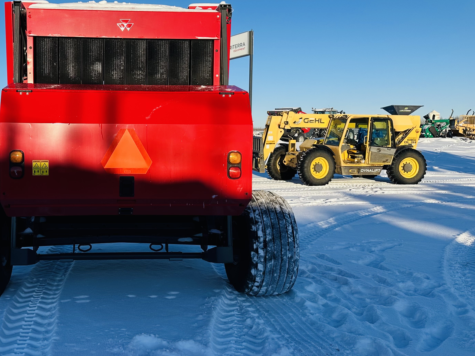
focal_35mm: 35
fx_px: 480
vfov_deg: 40.7
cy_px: 168
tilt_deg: -4.5
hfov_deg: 50.8
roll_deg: +1.0
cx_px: 130
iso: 80
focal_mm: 6.86
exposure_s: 1/4016
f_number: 1.78
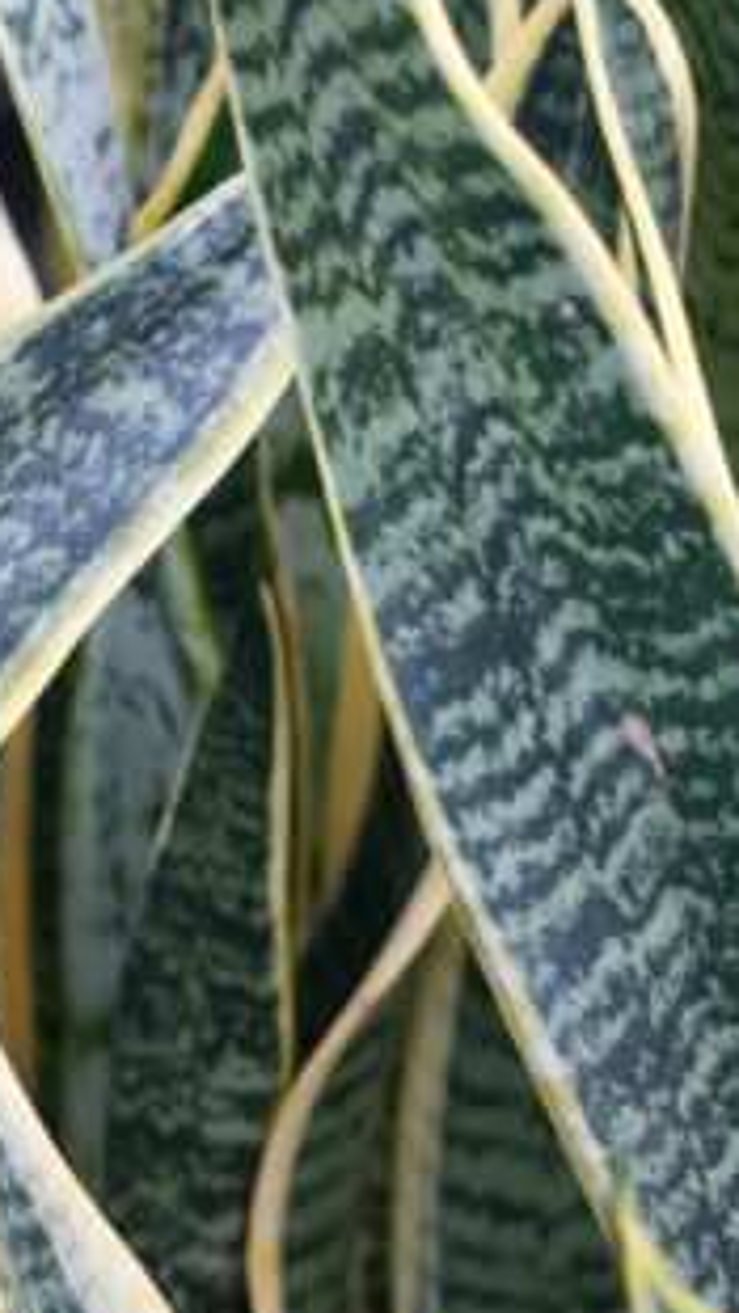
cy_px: 718
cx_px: -34
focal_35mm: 310
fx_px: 10796
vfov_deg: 7.0
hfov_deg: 3.9
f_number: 5
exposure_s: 1/160
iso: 1000
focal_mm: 74
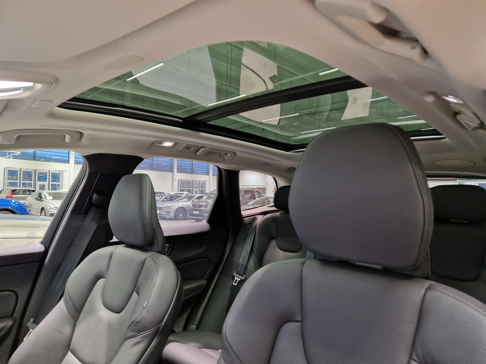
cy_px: 182
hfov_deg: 73.9
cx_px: 243
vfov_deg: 58.9
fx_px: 323
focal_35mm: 23
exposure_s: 1/40
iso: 640
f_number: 1.8
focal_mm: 5.4
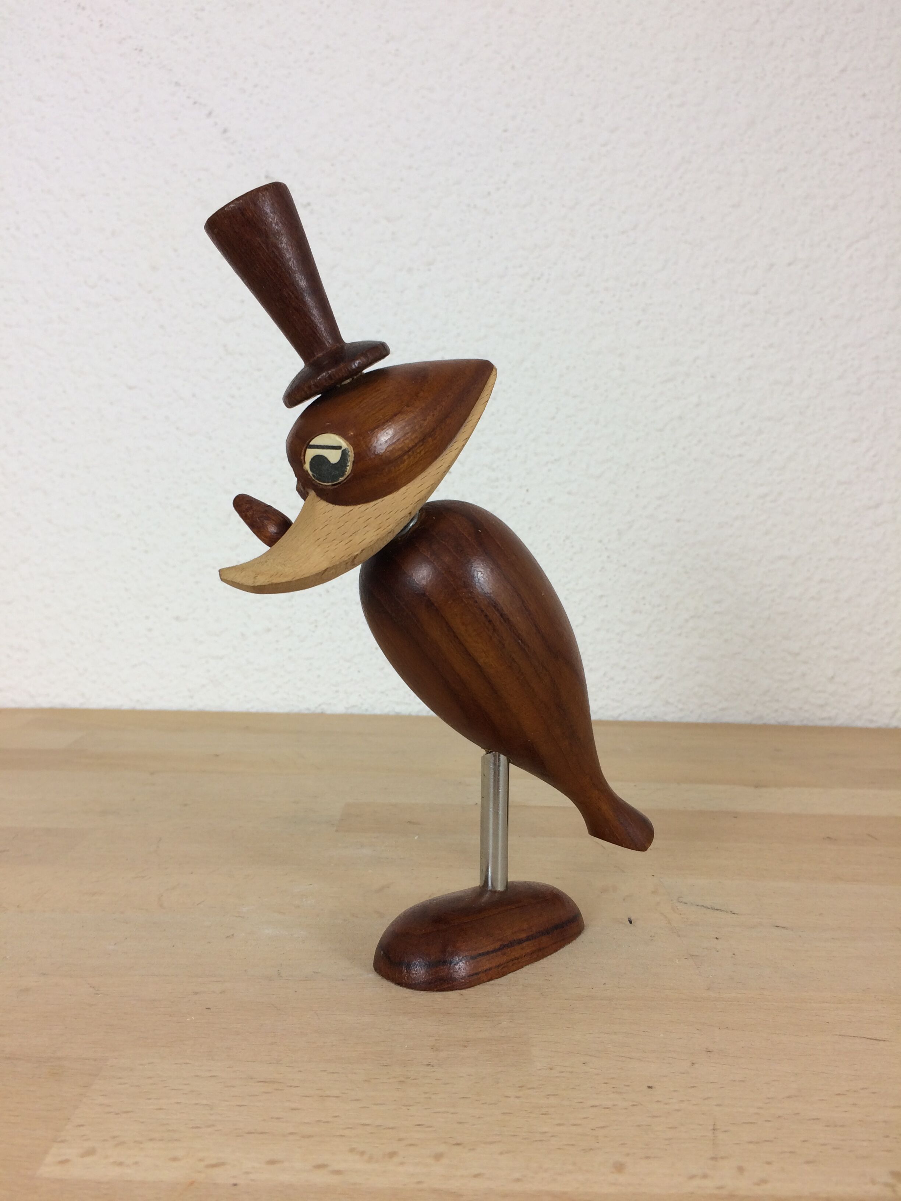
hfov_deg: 48.2
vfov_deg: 61.7
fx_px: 1006
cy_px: 600
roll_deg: -0.3
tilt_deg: -4.8
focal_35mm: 29
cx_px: 450
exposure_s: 1/33
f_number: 2.2
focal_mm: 4.15
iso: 32
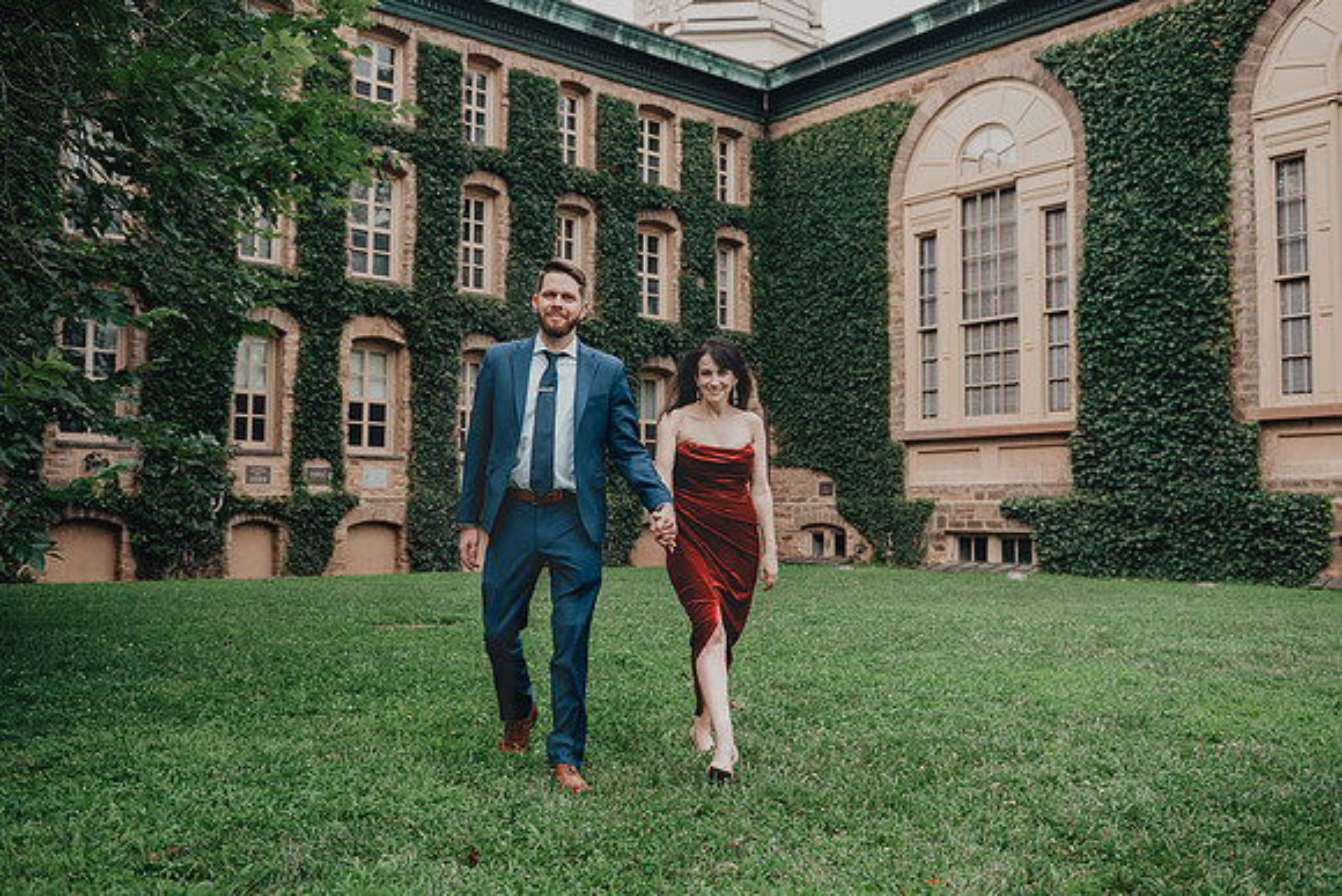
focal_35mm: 32
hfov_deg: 58.5
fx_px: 1198
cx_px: 665
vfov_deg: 41.0
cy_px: 446
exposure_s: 1/320
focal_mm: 29
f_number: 3.2
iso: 400
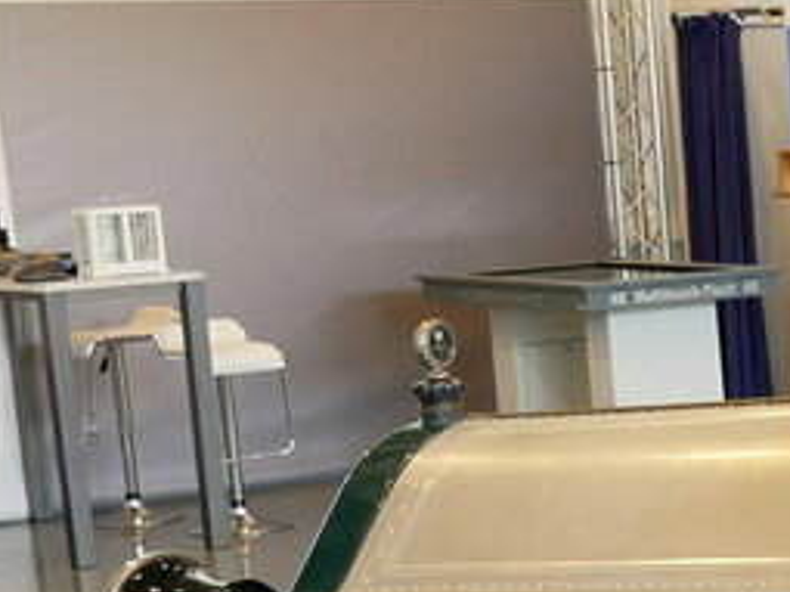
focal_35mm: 132
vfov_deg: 11.1
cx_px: 1633
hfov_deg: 12.8
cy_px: 614
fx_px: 3011
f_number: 3.6
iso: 640
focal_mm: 14
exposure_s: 1/60
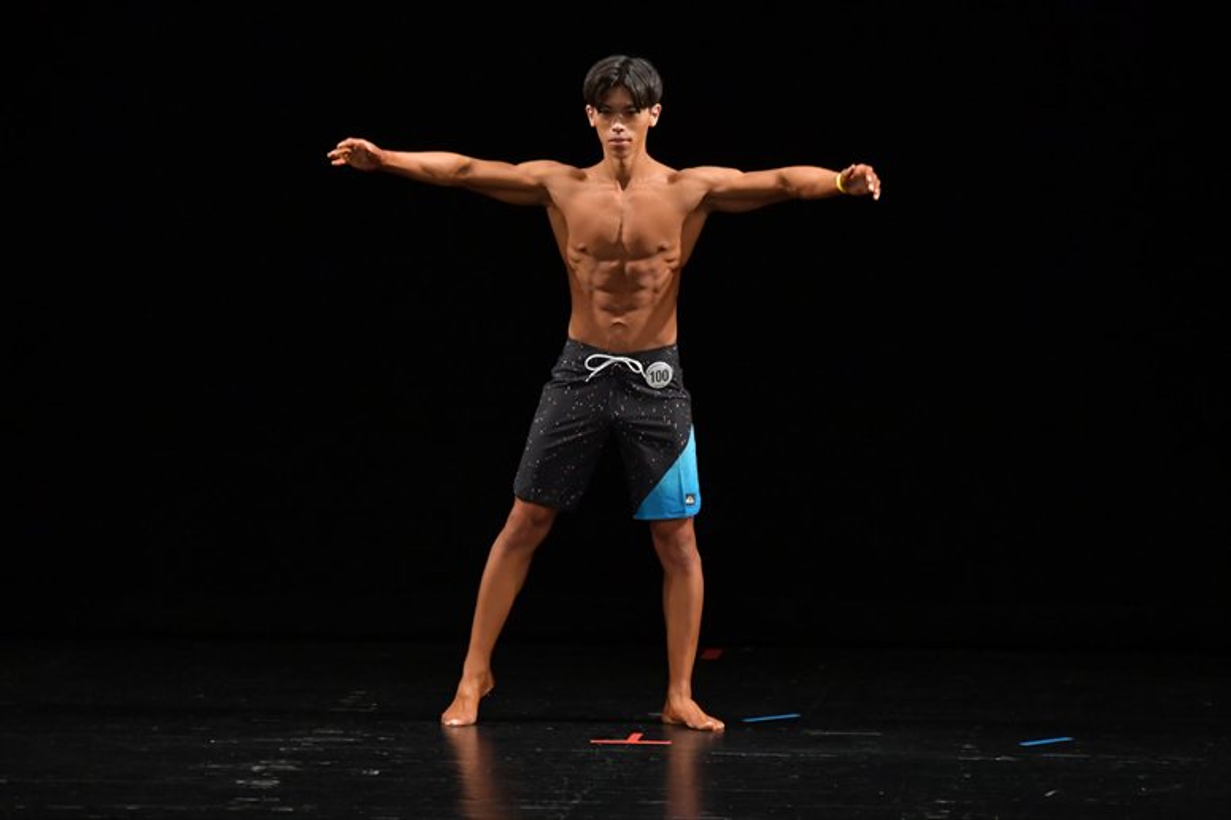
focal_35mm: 300
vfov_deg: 4.6
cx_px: 616
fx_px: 10253
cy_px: 410
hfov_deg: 6.9
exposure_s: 1/400
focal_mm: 200
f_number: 5.6
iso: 3200
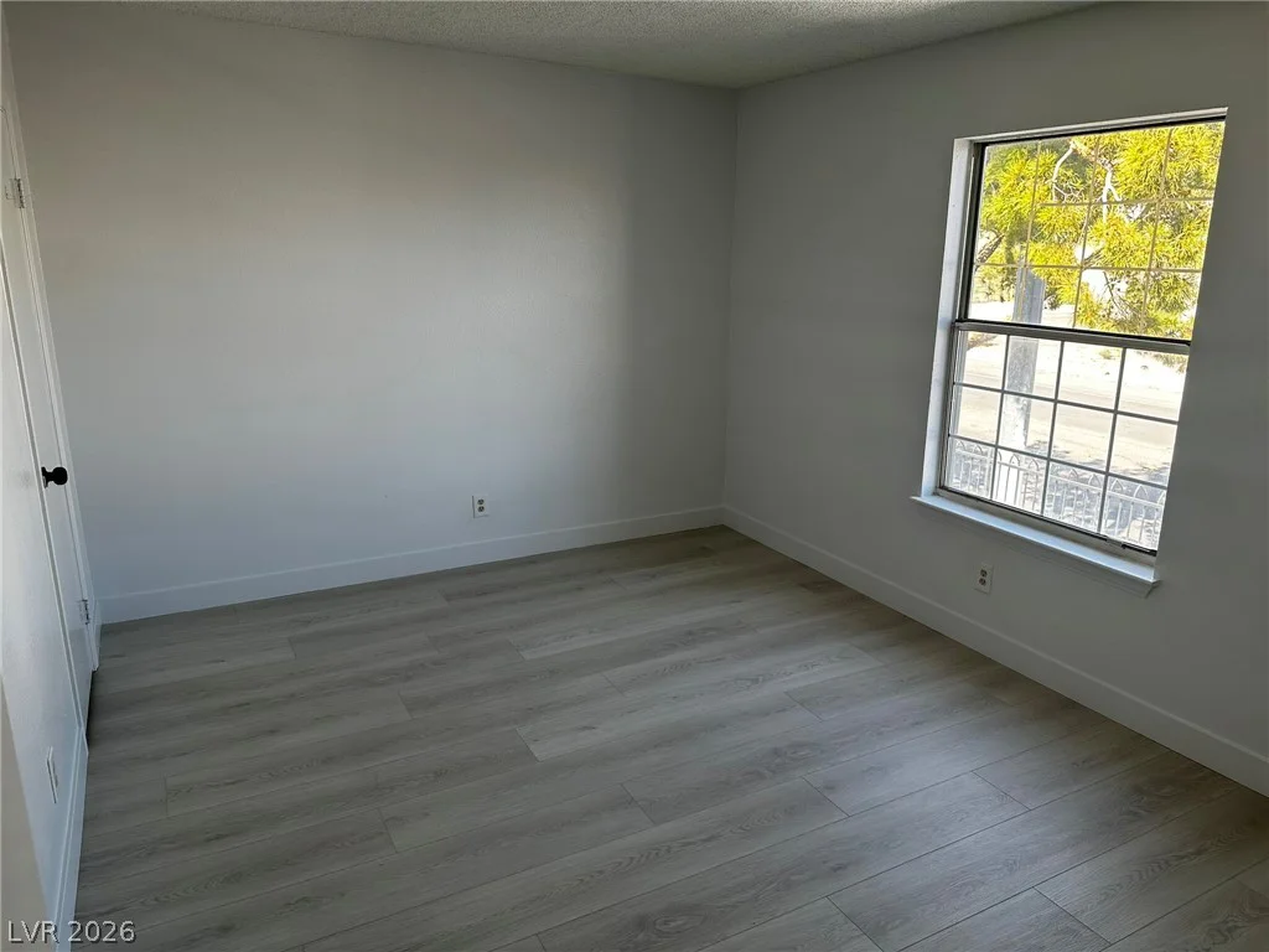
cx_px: 634
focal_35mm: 24
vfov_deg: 56.8
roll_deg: -0.3
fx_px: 880
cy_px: 476
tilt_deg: -14.2
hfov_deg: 71.6
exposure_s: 1/208
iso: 80
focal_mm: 6.86
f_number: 1.78
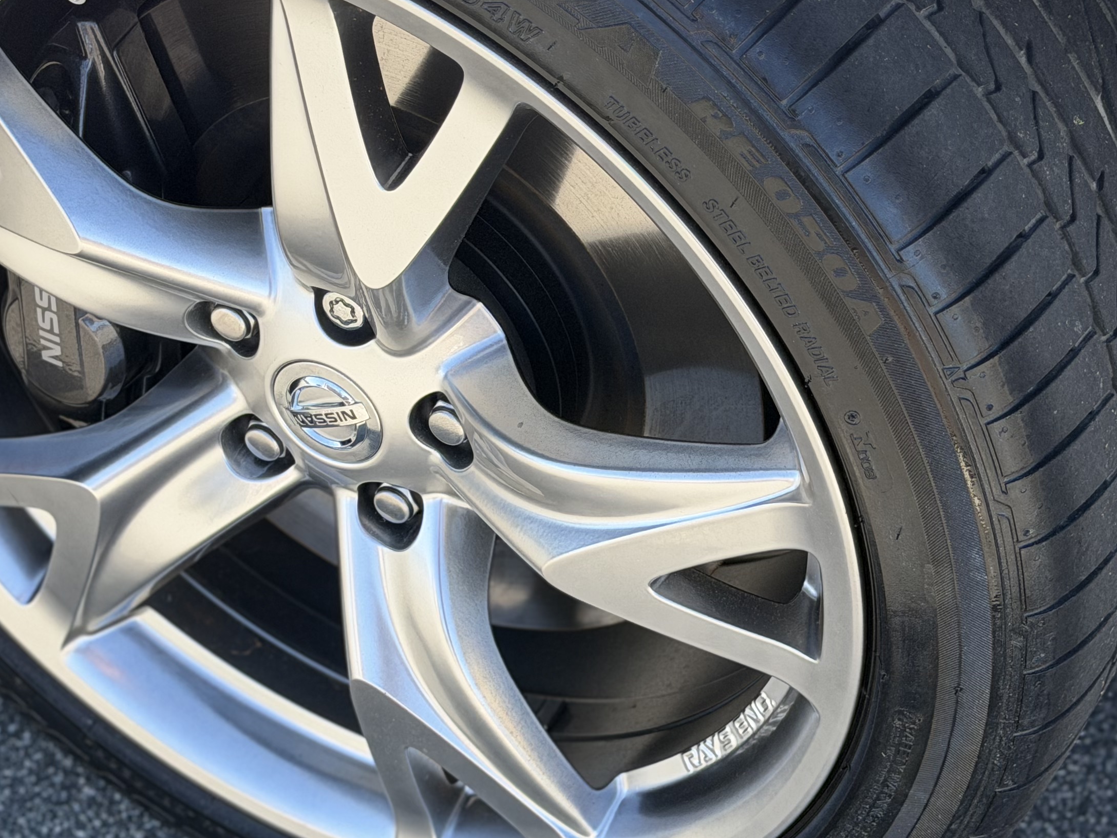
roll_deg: +1.3
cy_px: 414
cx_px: 460
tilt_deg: -44.5
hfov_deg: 22.0
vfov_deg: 16.6
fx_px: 2872
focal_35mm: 89
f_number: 1.78
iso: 80
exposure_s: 1/712
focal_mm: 6.76
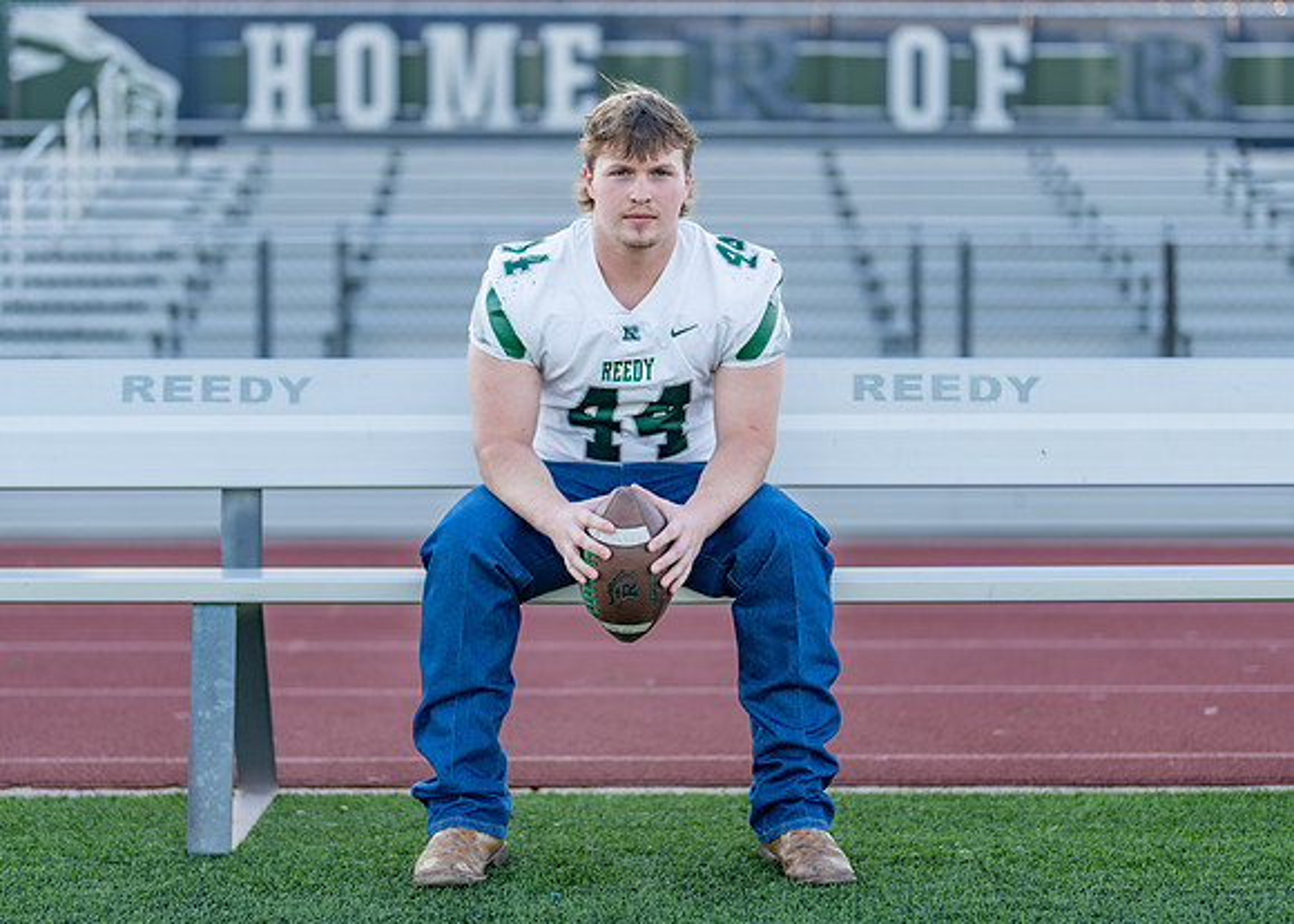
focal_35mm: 68
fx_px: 2481
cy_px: 458
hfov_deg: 29.2
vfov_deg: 21.1
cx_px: 628
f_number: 1.2
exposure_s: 1/2000
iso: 100
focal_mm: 50
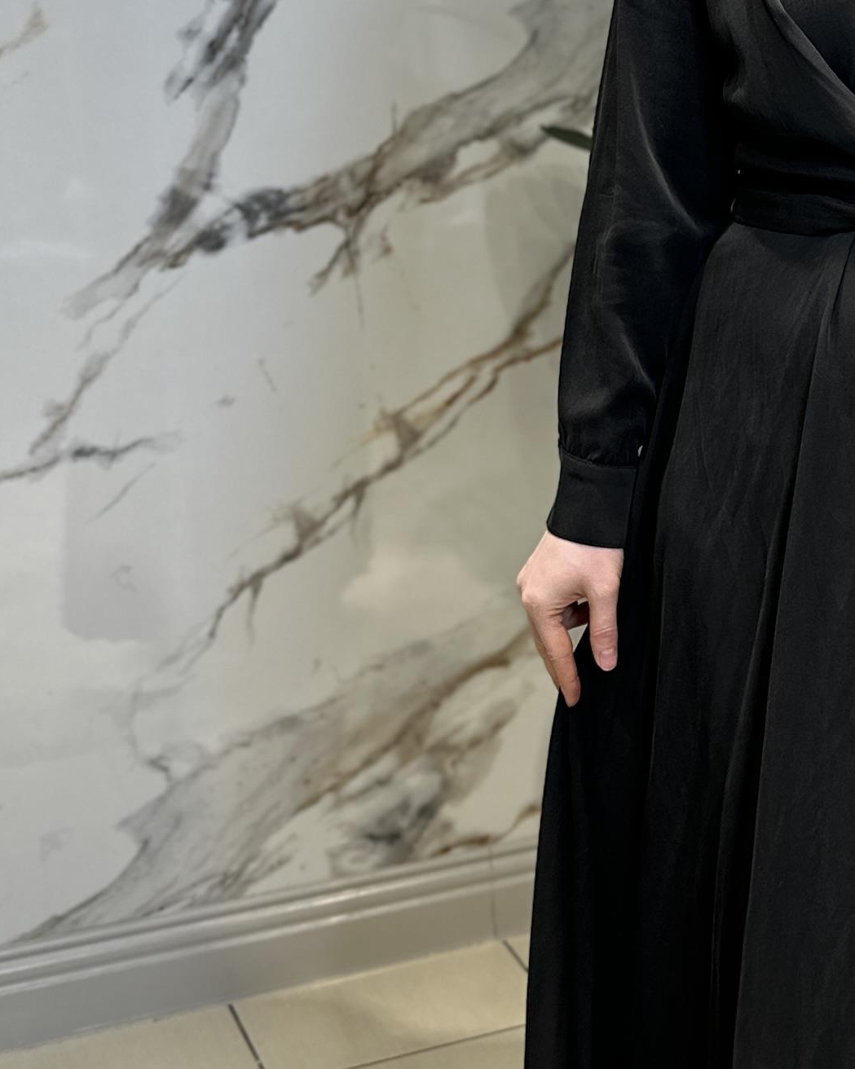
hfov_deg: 20.2
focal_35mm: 72
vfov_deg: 26.1
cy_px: 285
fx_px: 2278
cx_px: 950
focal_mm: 6.86
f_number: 1.78
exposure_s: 1/147
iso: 64
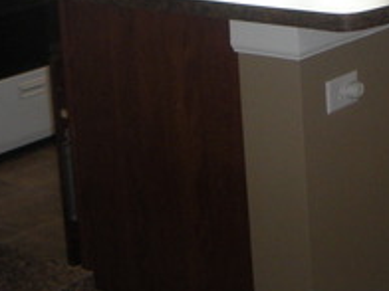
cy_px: -91
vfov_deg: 12.6
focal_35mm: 114
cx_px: 462
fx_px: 1281
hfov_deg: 16.6
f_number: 3.8
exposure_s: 1/65.5
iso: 126
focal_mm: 5.9
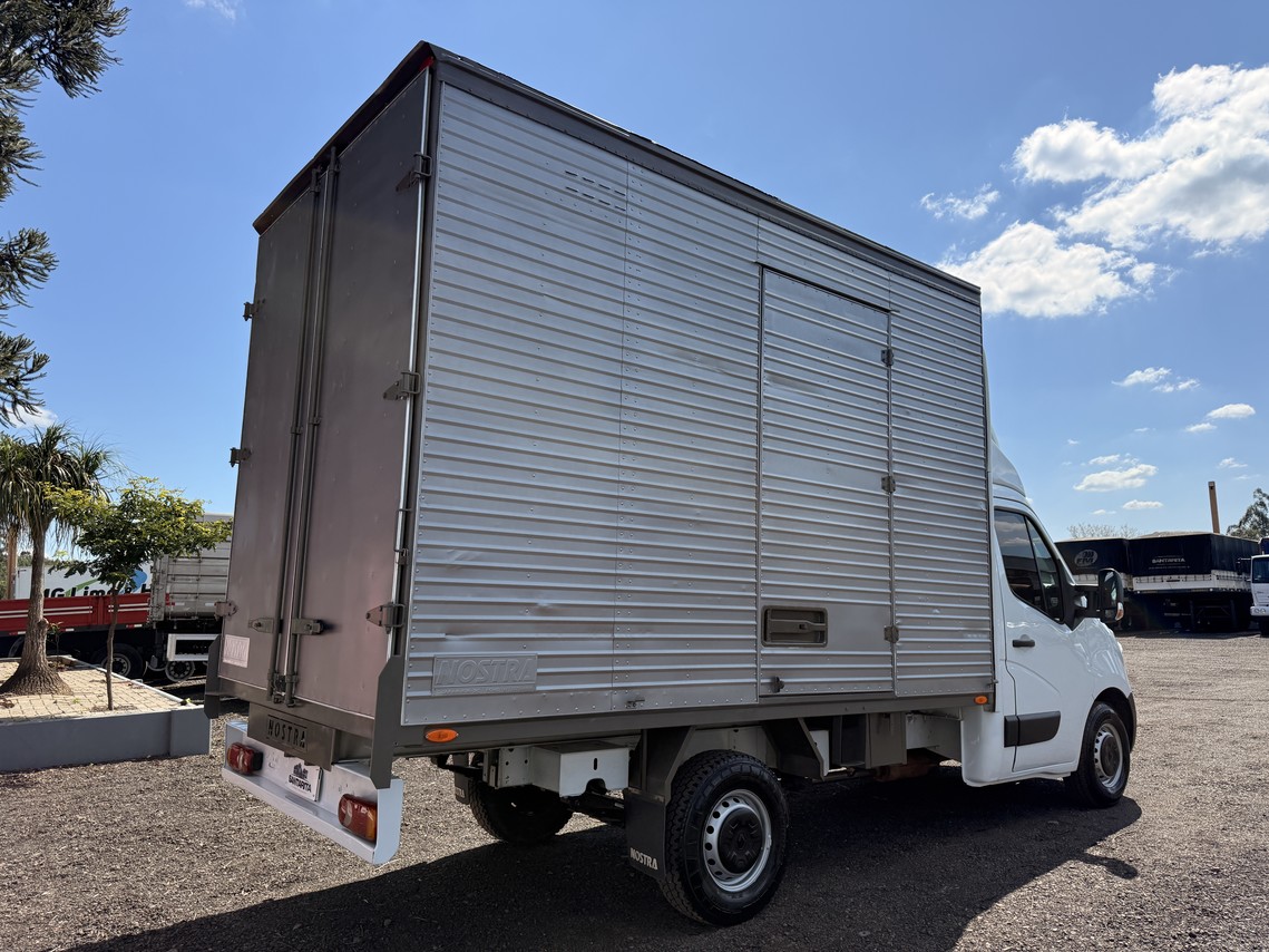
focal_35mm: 24
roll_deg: +1.2
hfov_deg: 71.6
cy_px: 476
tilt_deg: +7.8
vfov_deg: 56.8
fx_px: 880
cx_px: 634
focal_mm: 6.76
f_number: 1.78
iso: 125
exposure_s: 1/7353
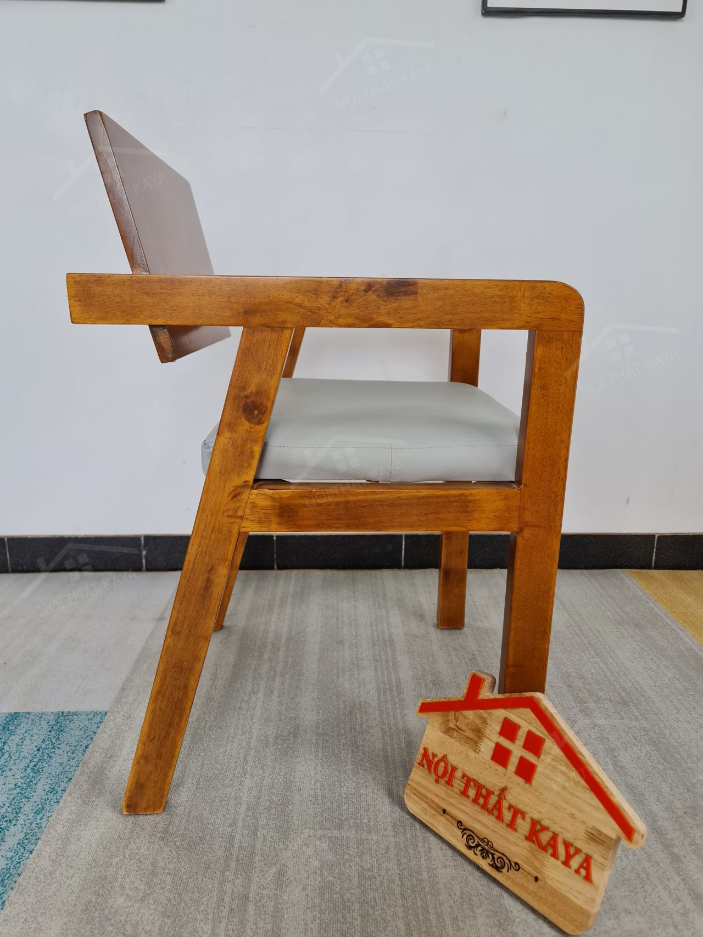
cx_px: 352
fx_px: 677
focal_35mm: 25
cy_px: 468
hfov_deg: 54.9
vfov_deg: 69.4
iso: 50
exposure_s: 1/100
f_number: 1.8
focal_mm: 7
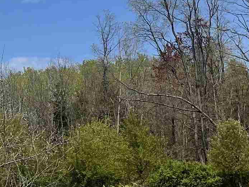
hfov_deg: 16.5
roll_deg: +1.7
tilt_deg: +3.5
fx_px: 798
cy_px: 130
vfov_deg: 13.3
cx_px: -92
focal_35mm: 111
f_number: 1.6
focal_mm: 5.1
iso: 32
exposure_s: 1/5618
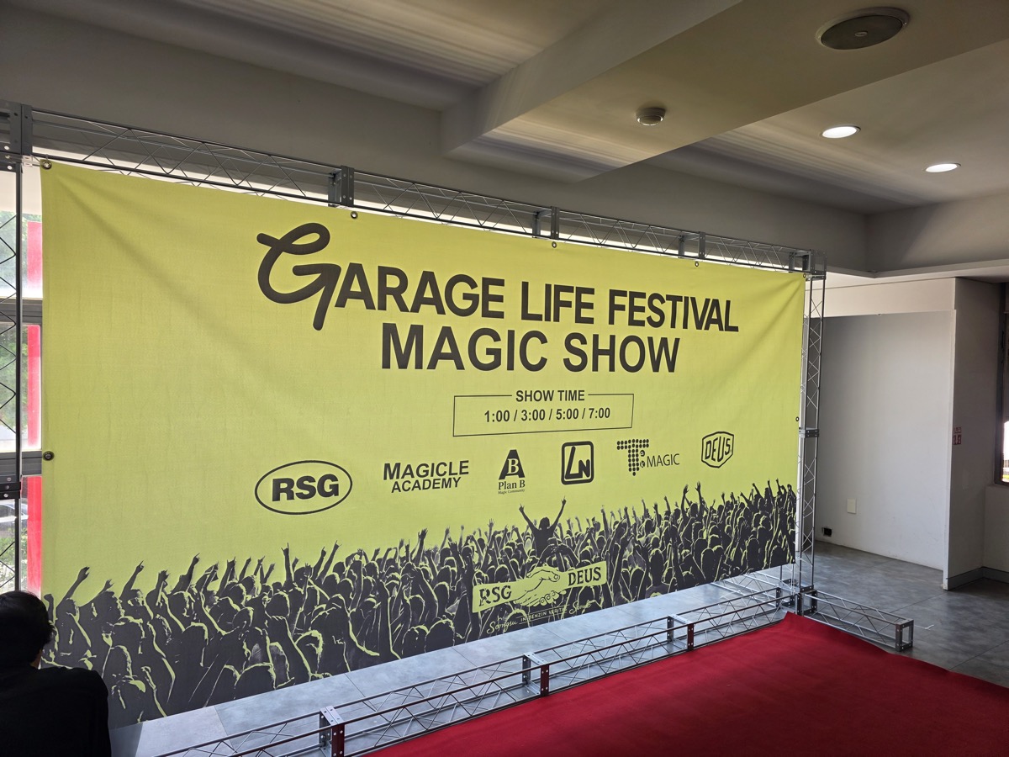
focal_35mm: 23
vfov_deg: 58.9
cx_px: 504
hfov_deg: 73.9
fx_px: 670
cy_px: 378
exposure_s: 1/120
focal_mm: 6.3
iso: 25
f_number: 1.7
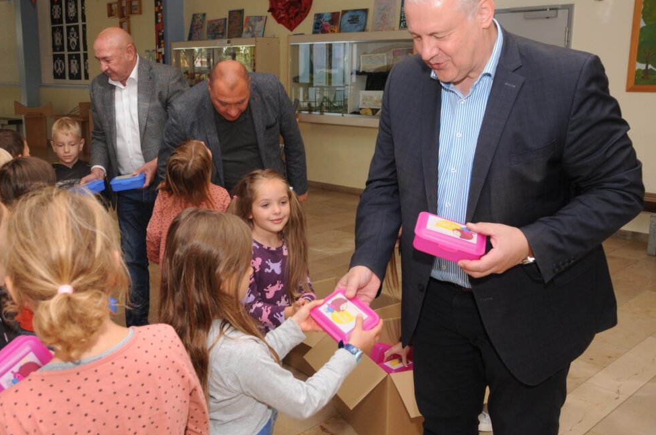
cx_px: 262
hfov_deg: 51.6
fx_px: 673
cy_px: 187
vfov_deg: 35.8
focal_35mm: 37
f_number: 6.3
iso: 500
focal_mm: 20
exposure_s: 1/60
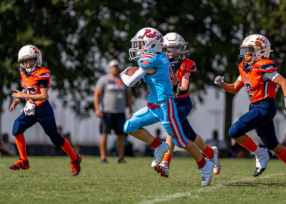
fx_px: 2678
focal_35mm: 330
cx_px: 149
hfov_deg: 6.1
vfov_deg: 4.4
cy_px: 89
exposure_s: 1/4000
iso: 125
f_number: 2.8
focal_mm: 200
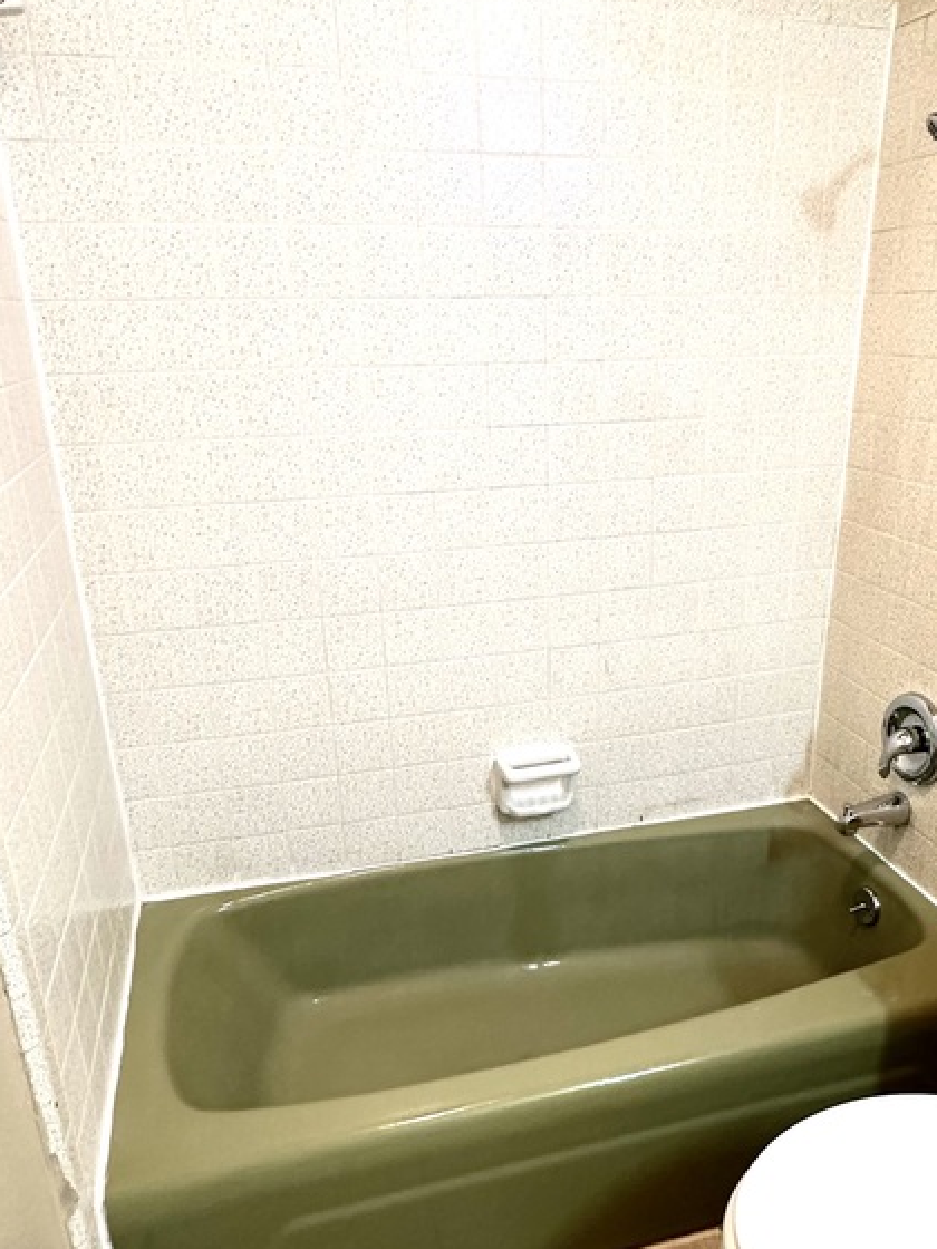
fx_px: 974
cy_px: 707
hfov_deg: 51.2
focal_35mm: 27
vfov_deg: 65.1
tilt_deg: -21.6
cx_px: 535
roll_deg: +1.3
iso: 250
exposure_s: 1/60
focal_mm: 2.22
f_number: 2.2
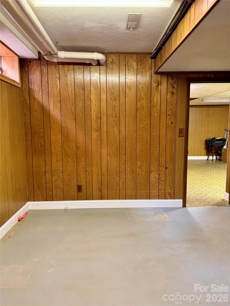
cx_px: 115
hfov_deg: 56.8
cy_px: 153
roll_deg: +1.7
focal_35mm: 24
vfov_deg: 71.6
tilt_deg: -5.6
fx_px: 213
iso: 640
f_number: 1.78
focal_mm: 6.76
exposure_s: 1/40
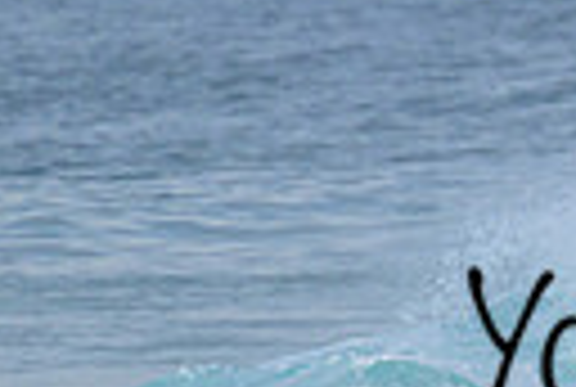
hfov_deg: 0.7
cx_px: 932
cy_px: 299
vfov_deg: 0.4
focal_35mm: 3119
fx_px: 50020
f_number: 11
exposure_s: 1/2000
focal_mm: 690
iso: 500
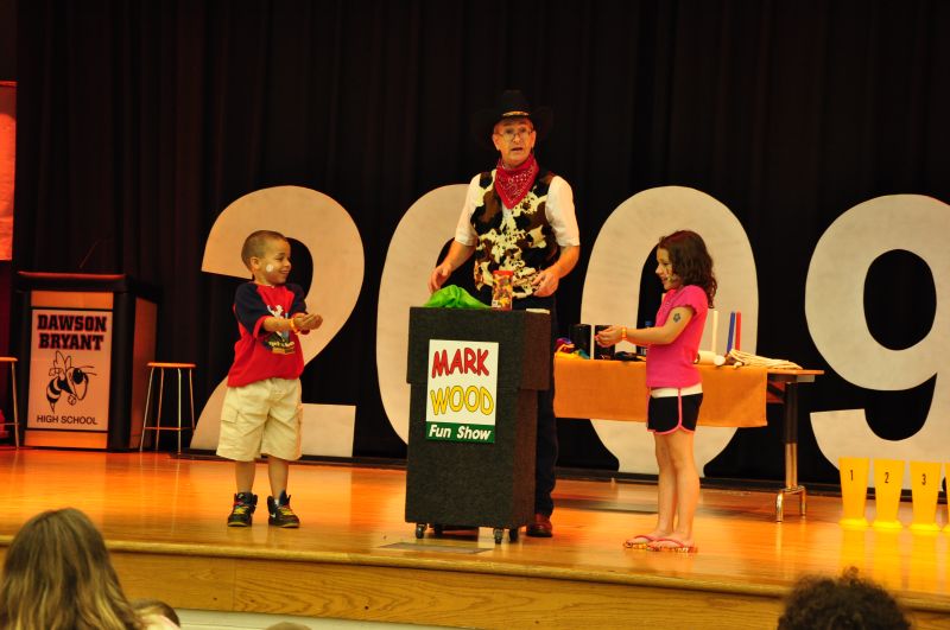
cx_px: 475
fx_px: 2055
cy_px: 315
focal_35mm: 78
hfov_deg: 26.0
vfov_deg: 17.4
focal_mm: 52
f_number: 5
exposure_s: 1/30
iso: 1000
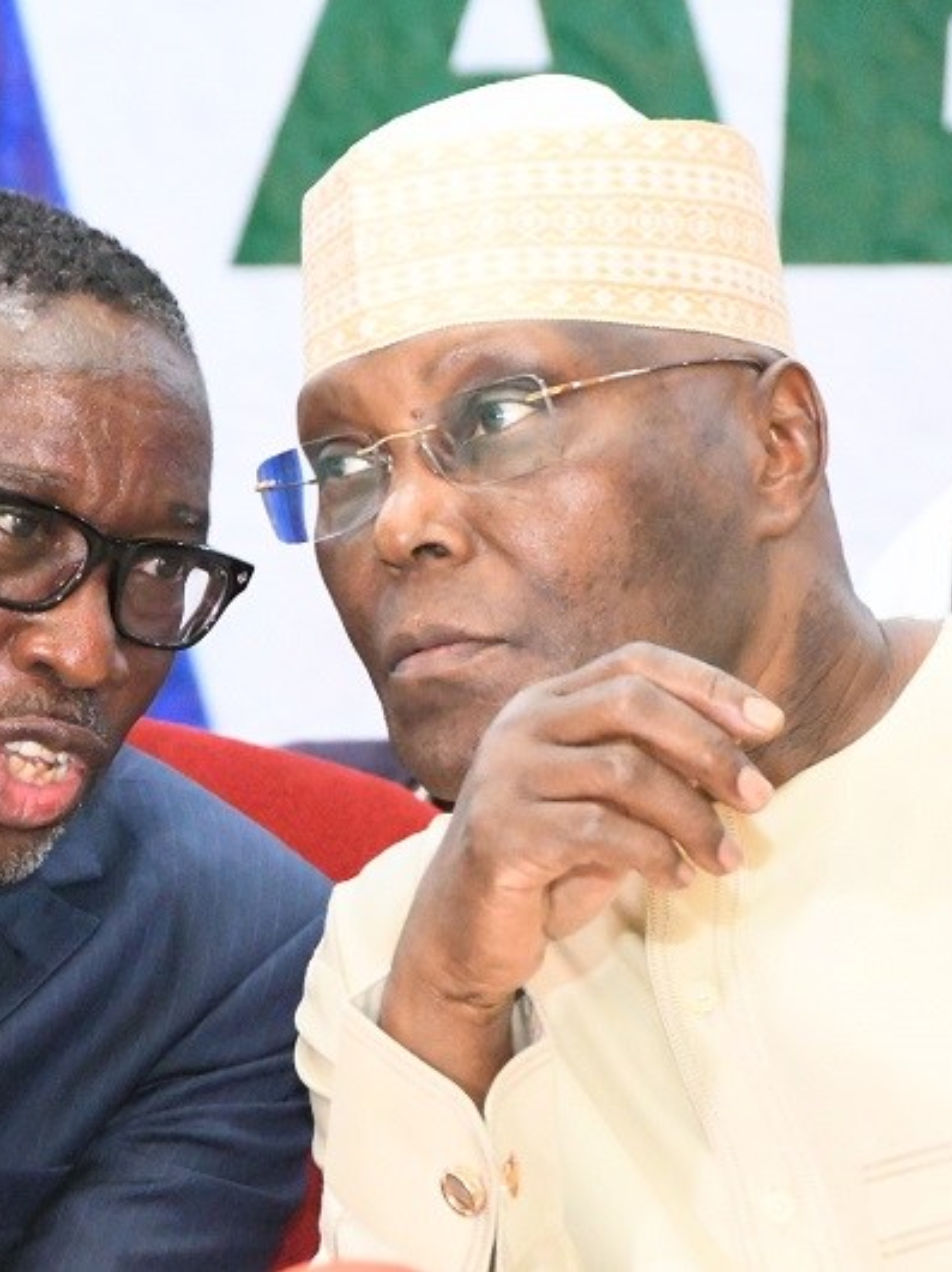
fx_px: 8367
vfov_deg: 8.7
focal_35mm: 228
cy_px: 635
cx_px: 182
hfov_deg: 6.5
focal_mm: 105
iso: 25600
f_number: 8
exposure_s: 1/100
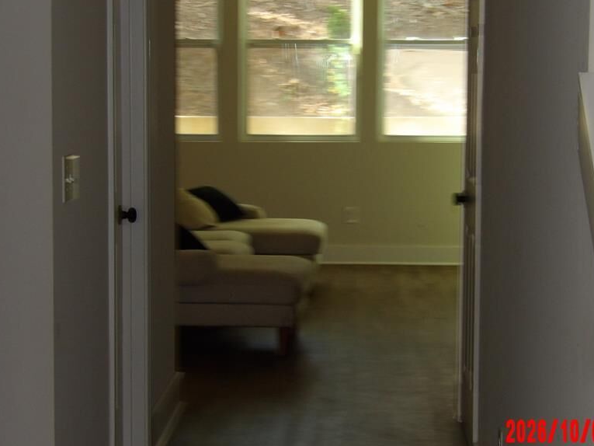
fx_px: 1442
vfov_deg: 17.6
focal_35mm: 84
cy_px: 196
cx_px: 333
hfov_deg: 23.3
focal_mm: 11.1
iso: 200
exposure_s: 1/32
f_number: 4
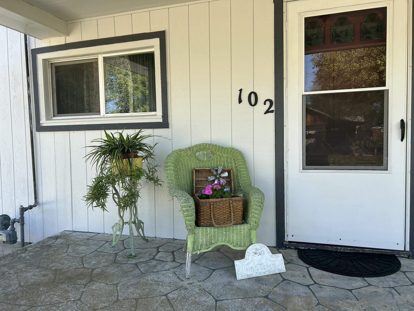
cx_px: 207
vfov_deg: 53.1
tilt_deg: -1.7
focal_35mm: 26
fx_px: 311
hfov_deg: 67.3
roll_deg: +1.1
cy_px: 156
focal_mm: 5.7
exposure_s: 1/820
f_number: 1.5
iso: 50
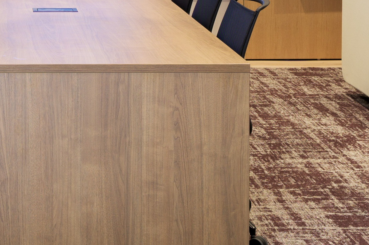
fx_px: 1106
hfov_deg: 18.5
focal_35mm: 108
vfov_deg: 12.0
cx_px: 18
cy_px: -139
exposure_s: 1/2
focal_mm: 22
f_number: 8
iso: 125
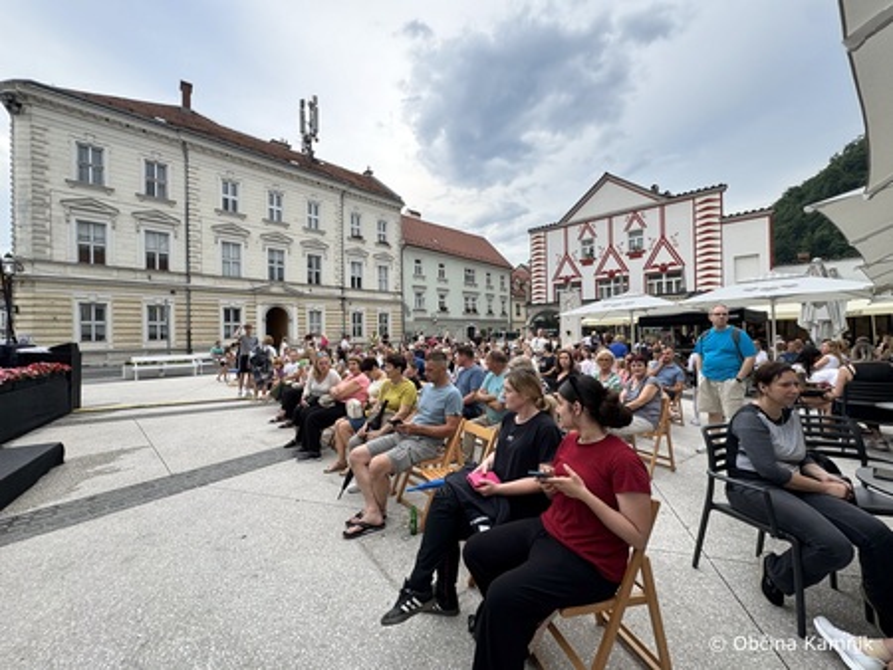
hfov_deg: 102.0
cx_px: 446
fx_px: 361
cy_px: 335
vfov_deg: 85.7
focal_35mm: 14
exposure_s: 1/99
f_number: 2.2
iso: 50
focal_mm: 2.22
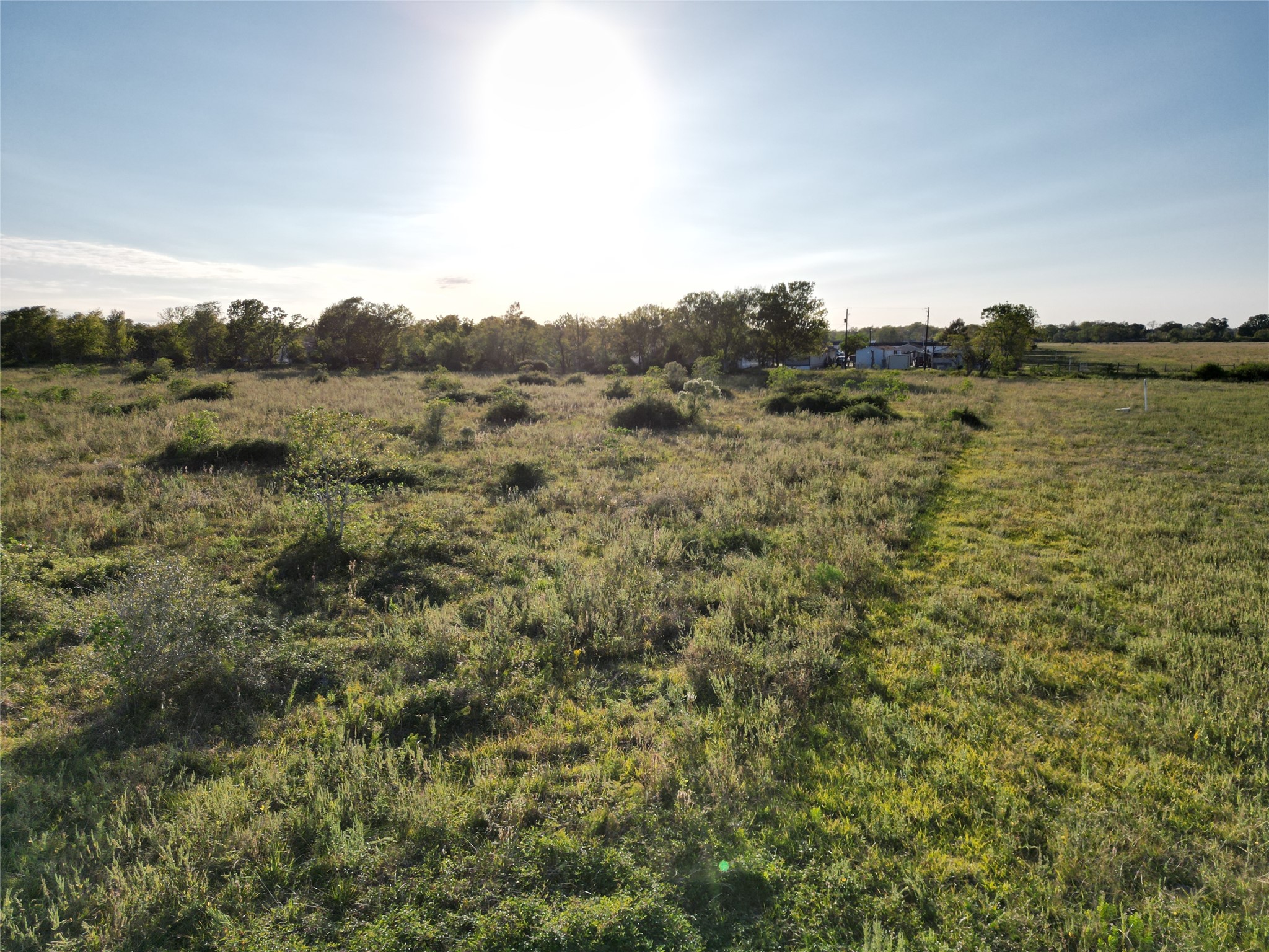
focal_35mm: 24
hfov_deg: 71.6
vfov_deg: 56.8
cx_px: 634
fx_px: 880
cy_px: 476
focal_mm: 6.72
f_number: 1.7
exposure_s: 1/5000
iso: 110
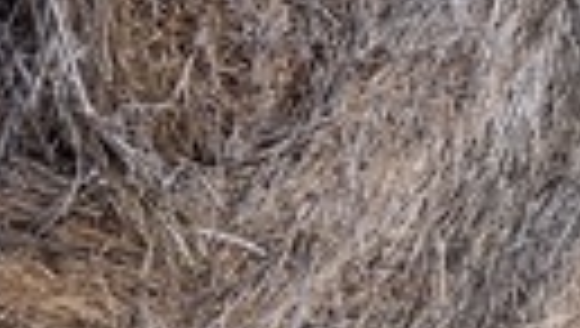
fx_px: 2803
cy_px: -99
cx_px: -697
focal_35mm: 182
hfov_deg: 10.5
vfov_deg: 6.6
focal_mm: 3.58
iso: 40
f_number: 1.9
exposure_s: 1/284
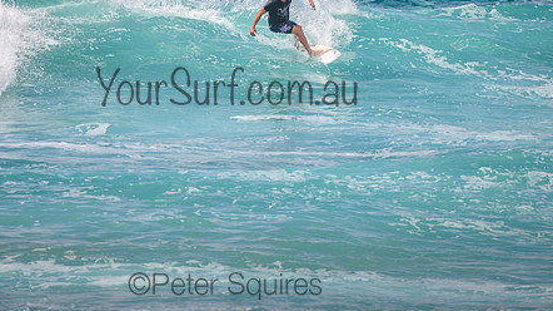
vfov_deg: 1.6
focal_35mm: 756
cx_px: 259
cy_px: 21
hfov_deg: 2.9
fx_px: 11079
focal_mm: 400
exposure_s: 1/2000
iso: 250
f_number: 5.6
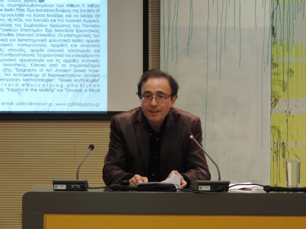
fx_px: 1503
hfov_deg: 11.6
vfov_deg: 8.7
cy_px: 114
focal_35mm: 170
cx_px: 153
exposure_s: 1/30
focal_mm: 30.3
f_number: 4.5
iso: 720
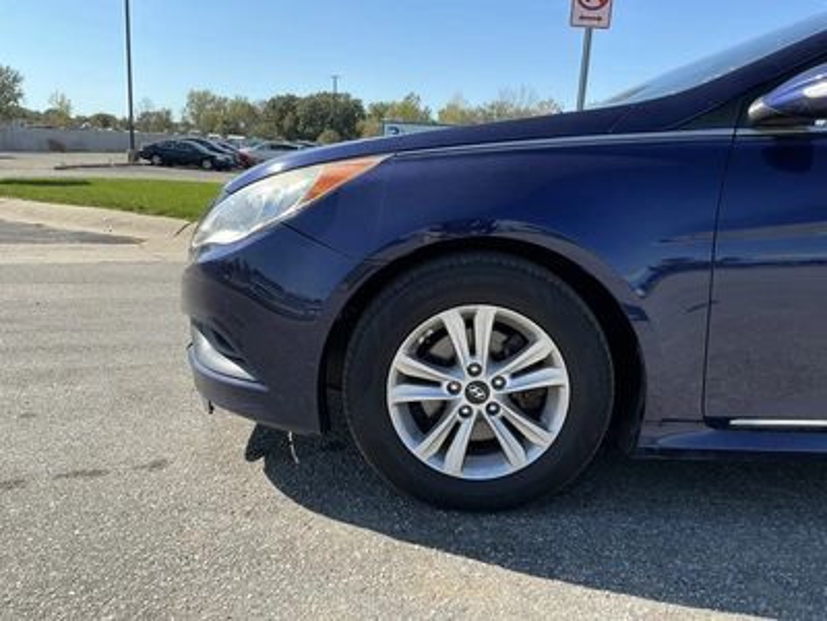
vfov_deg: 49.7
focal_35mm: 28
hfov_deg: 63.4
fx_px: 669
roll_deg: -2.7
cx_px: 414
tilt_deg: -10.4
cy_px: 310
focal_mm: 3
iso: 25
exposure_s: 1/1121
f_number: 1.8
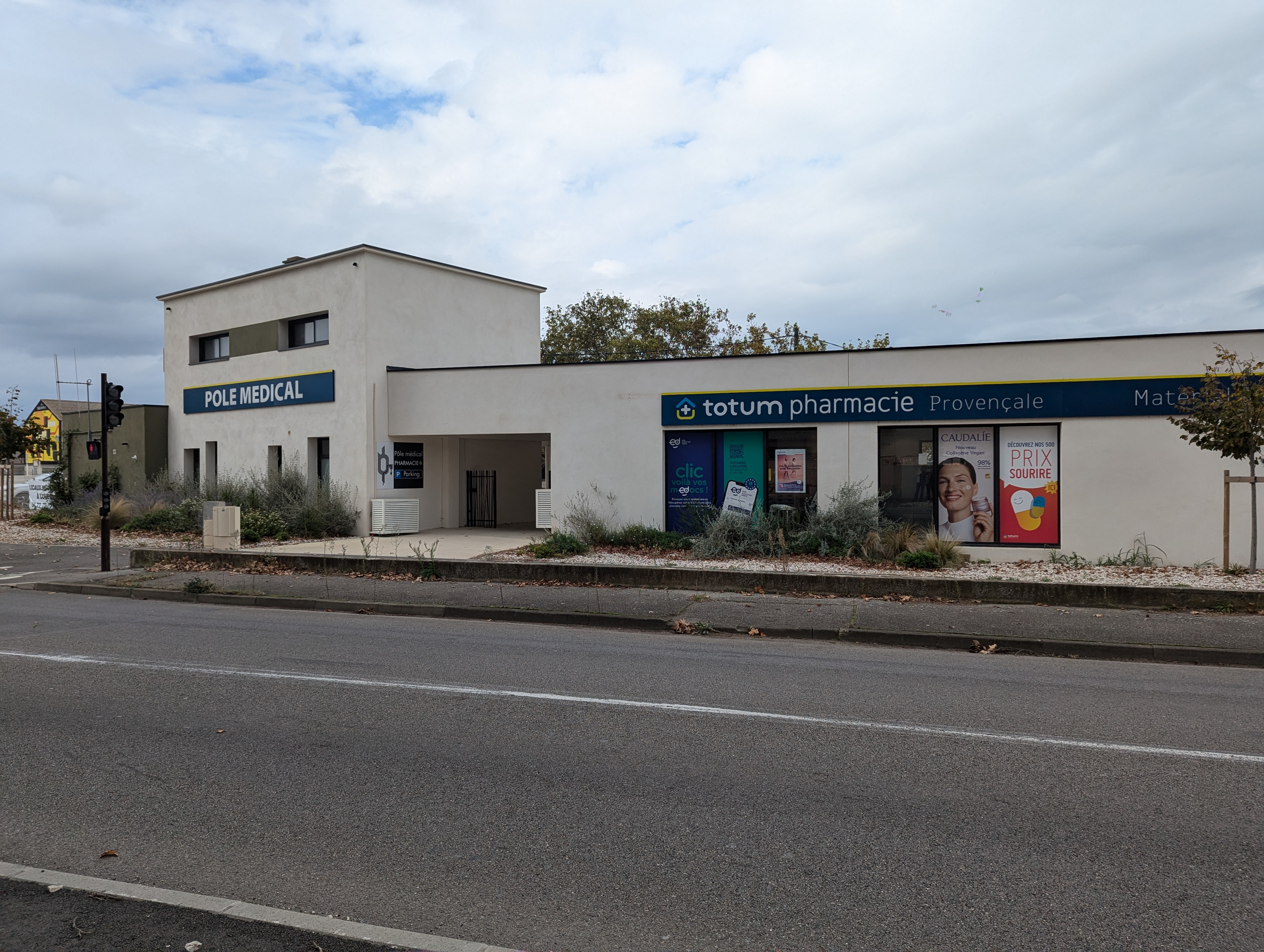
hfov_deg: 71.5
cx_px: 632
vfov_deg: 56.9
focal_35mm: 24
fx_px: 878
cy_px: 476
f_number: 1.85
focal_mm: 6.81
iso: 46
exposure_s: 1/1825
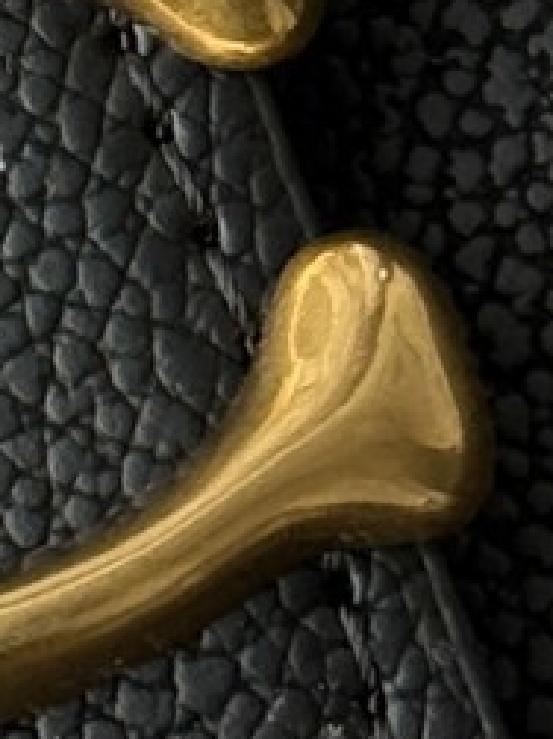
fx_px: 8144
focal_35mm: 382
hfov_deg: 3.9
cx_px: -444
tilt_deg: -87.7
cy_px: -277
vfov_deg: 5.2
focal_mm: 6.76
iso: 125
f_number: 1.78
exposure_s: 1/242
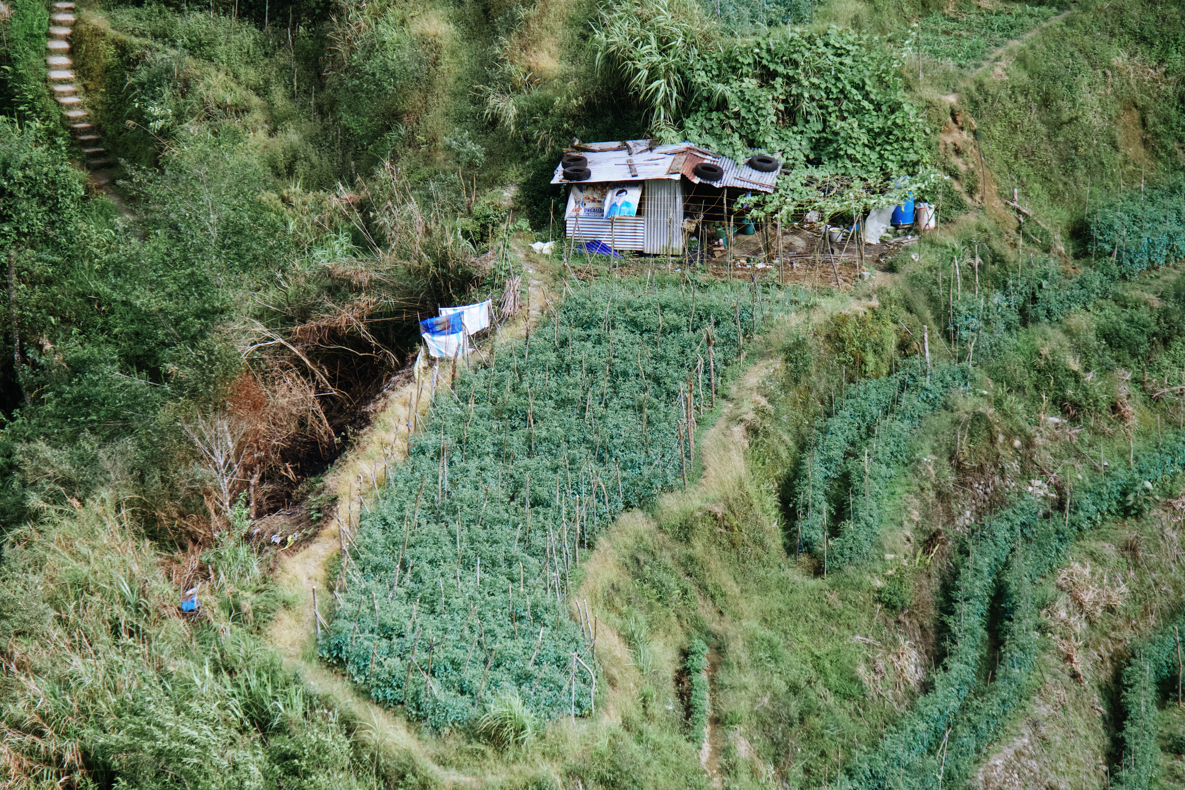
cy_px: 415
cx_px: 587
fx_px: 10401
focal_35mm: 316
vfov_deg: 4.4
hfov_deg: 6.5
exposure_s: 1/1250
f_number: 6.3
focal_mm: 192
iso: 640
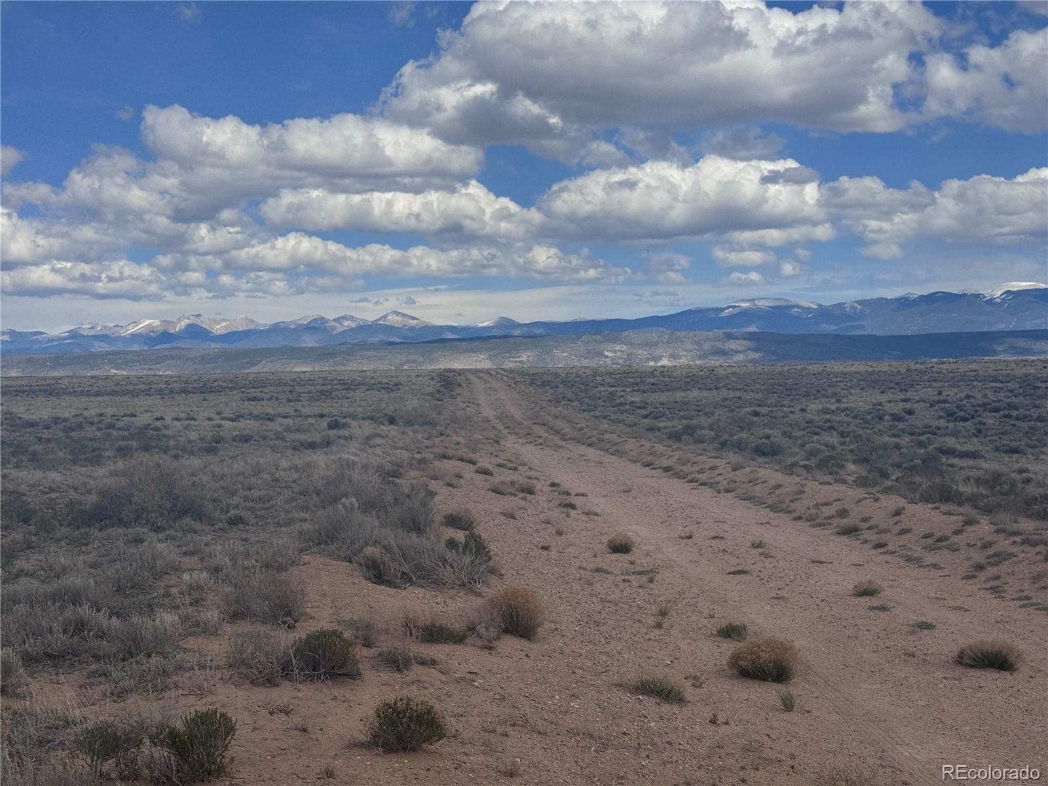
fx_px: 1453
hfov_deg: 39.7
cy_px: 393
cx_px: 524
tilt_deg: -1.2
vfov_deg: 30.3
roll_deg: +0.9
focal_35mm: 48
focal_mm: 6.76
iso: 80
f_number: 1.78
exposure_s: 1/9009
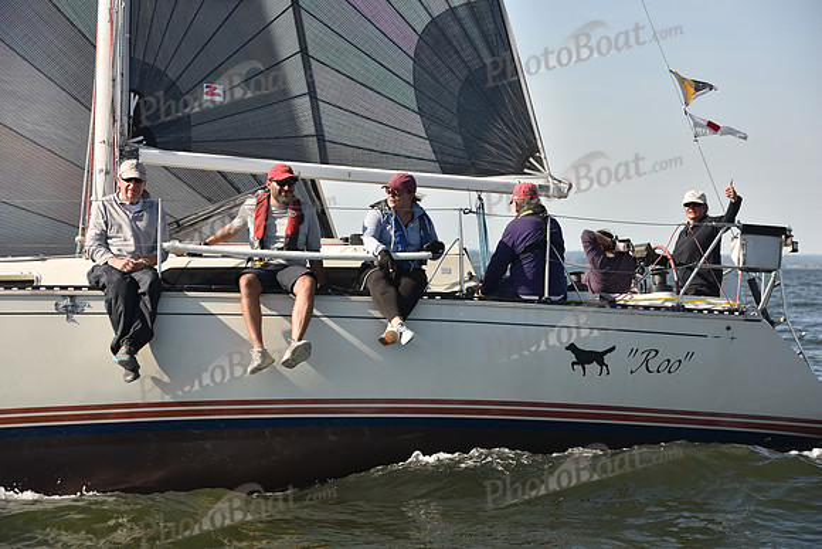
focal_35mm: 92
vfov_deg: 14.9
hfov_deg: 22.1
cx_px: 411
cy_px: 274
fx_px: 2101
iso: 250
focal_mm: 92
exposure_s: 1/640
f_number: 5
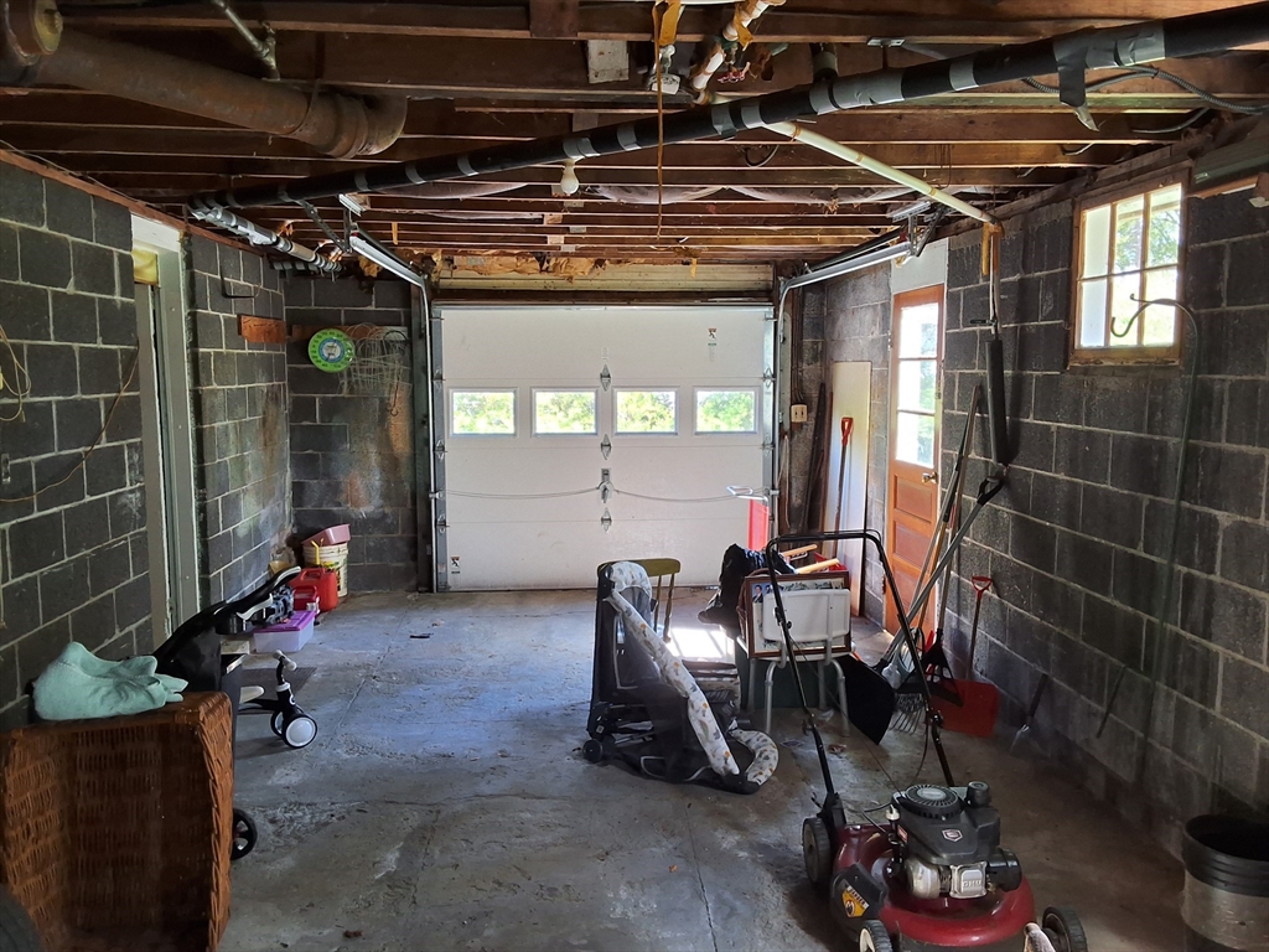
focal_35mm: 28
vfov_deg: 49.7
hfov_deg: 63.4
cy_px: 476
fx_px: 1026
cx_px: 634
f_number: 1.9
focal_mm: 2.91
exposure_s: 1/40
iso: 100
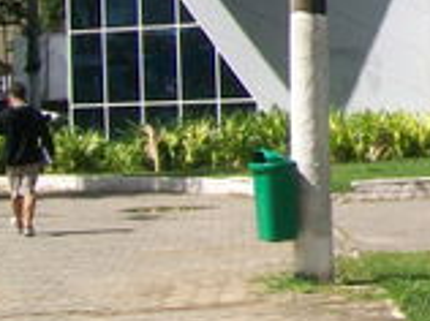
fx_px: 1922
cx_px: 917
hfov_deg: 11.3
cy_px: -190
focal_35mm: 155
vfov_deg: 9.2
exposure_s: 1/400
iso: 64
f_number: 4.9
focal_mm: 6.1
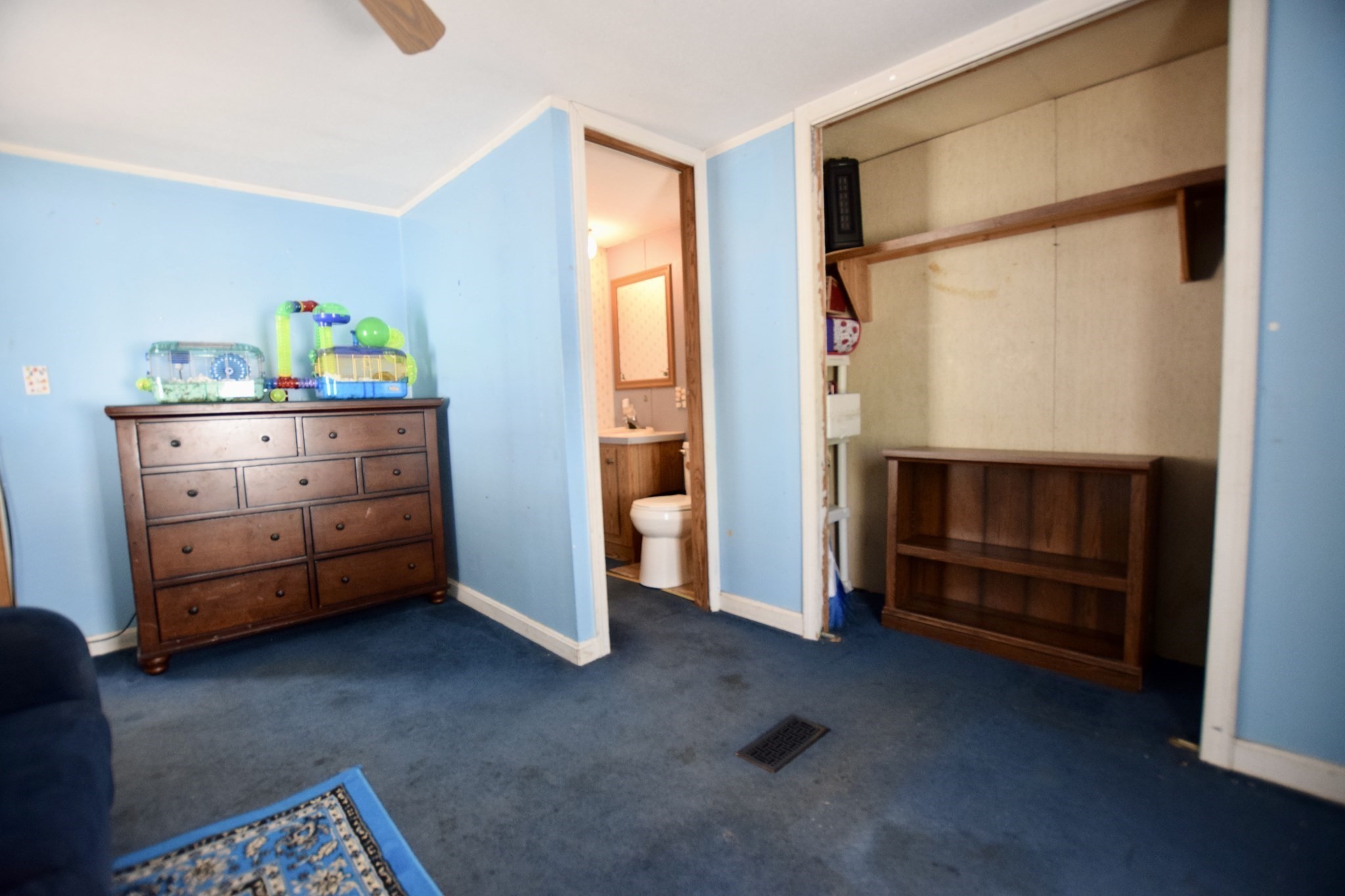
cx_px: 672
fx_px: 560
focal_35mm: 15
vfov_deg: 77.3
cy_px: 448
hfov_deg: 100.4
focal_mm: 10
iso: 1100
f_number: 3.5
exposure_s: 1/60
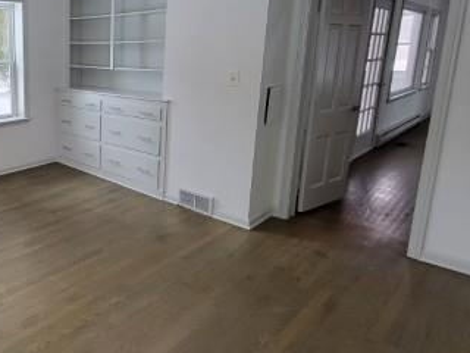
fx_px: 353
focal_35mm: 26
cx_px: 26
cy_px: 118
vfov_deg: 52.1
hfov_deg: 55.8
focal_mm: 2.2
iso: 250
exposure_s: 1/60
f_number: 2.2
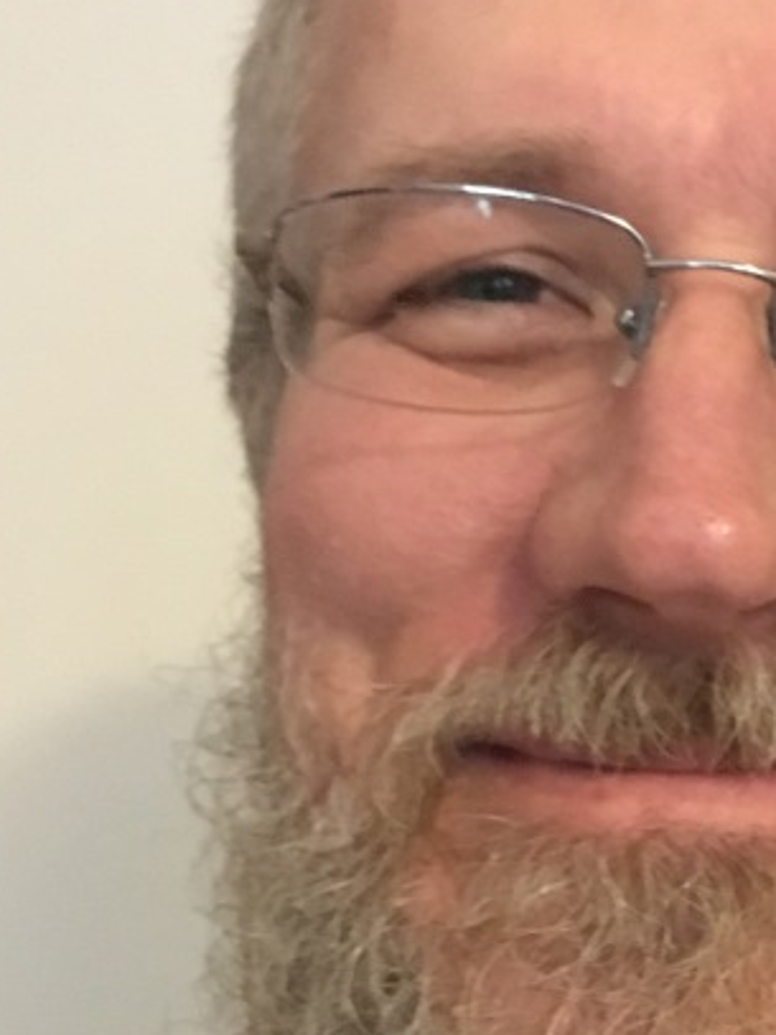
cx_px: 779
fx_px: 2273
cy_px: 872
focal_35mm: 76
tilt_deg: +2.0
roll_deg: +0.5
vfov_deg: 25.1
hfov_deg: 18.8
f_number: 2.2
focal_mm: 4.15
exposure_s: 1/15
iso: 800
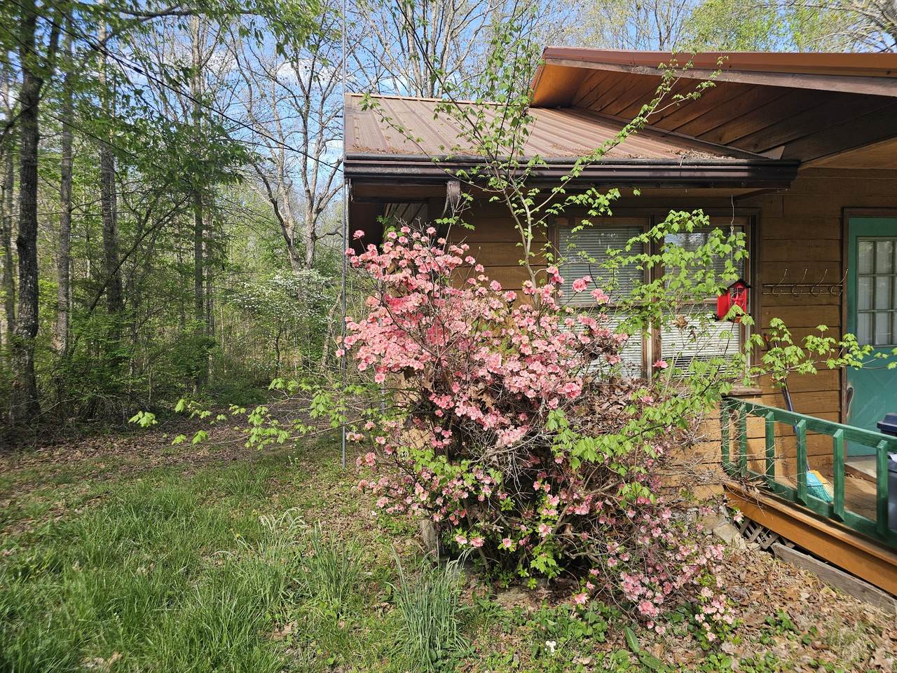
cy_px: 336
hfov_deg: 73.9
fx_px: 596
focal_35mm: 23
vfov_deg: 58.9
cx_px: 448
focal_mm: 6.3
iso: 10
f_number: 1.7
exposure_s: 1/163
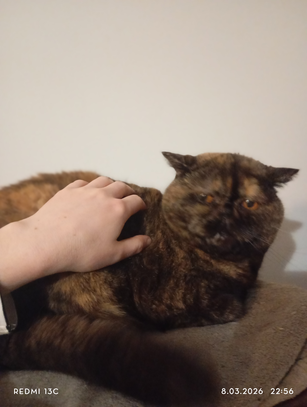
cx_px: 154
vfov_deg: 63.4
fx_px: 330
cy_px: 204
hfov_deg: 49.9
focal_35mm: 28
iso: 7456
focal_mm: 4.27
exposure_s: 1/14.3
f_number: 1.8
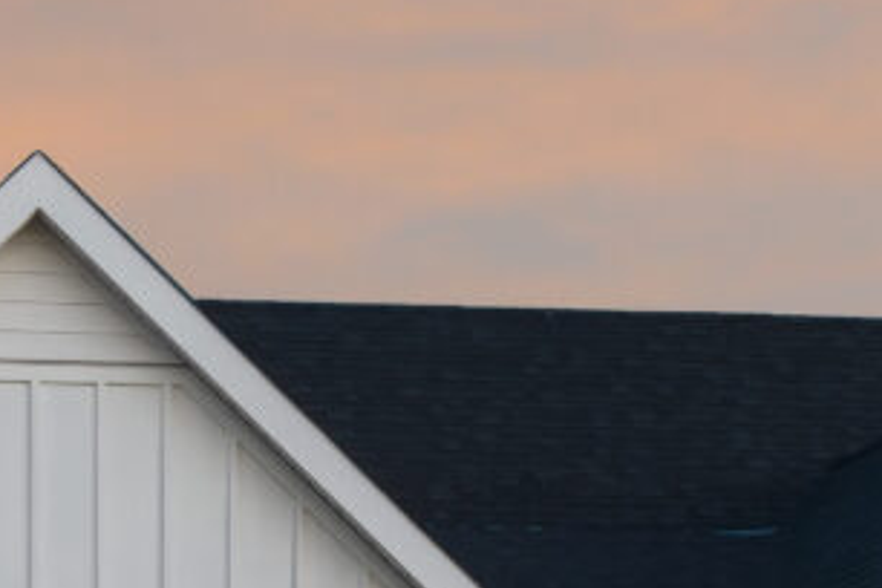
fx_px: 5243
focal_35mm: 214
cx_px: 196
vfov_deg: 6.4
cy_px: 552
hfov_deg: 9.6
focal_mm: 32
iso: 250
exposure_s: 1/1.67
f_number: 11
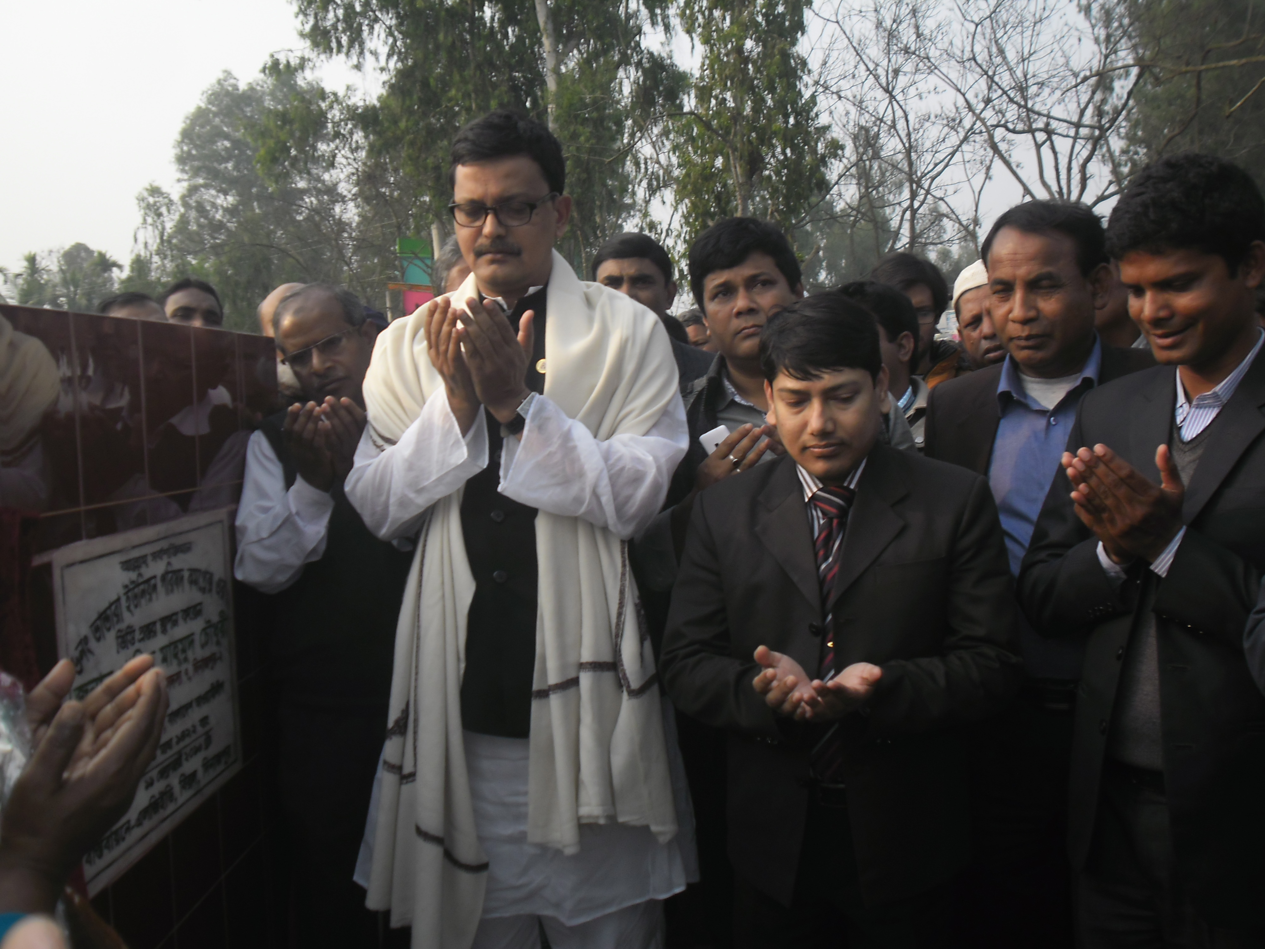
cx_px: 632
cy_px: 474
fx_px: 1352
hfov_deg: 50.1
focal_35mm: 37
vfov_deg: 38.7
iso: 80
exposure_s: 1/66
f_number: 4
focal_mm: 6.6
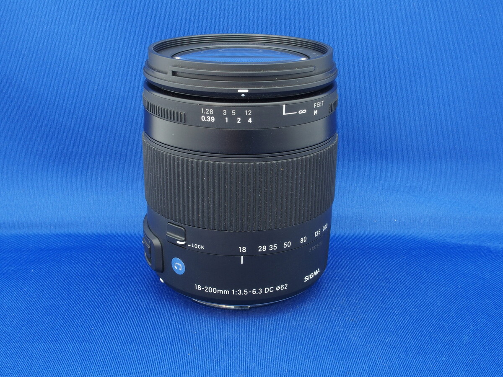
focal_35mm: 46
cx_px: 252
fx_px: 668
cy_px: 188
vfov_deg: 31.5
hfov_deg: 41.2
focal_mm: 9.8
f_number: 8
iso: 100
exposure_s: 2.5
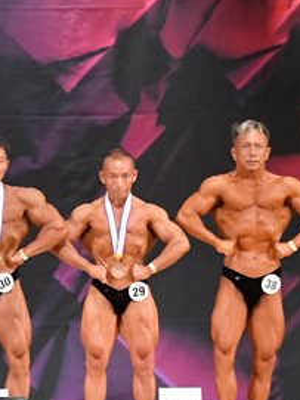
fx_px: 4383
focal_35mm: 379
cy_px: 189
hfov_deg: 3.9
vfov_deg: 5.2
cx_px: -78
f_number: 5.6
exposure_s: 1/400
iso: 7200
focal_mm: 92
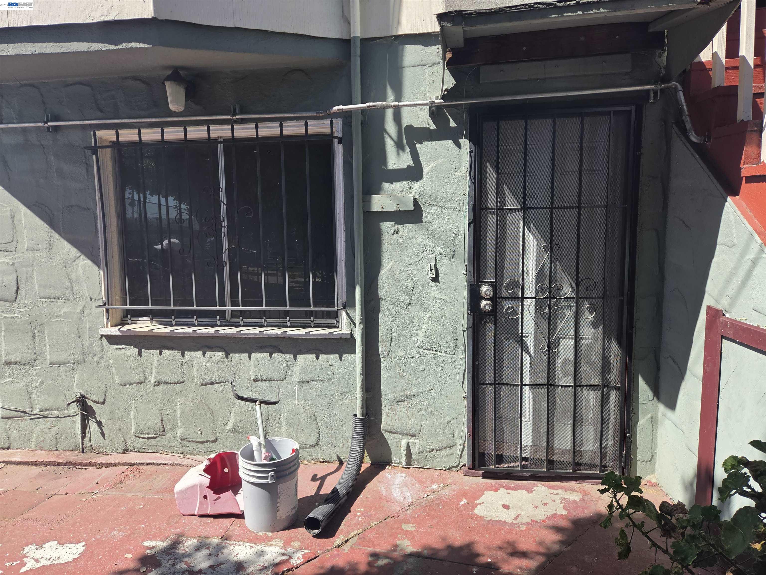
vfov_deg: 58.9
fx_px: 509
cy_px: 288
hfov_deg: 73.9
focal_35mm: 23
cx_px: 383
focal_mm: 5.4
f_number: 1.8
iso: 80
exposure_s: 1/1714
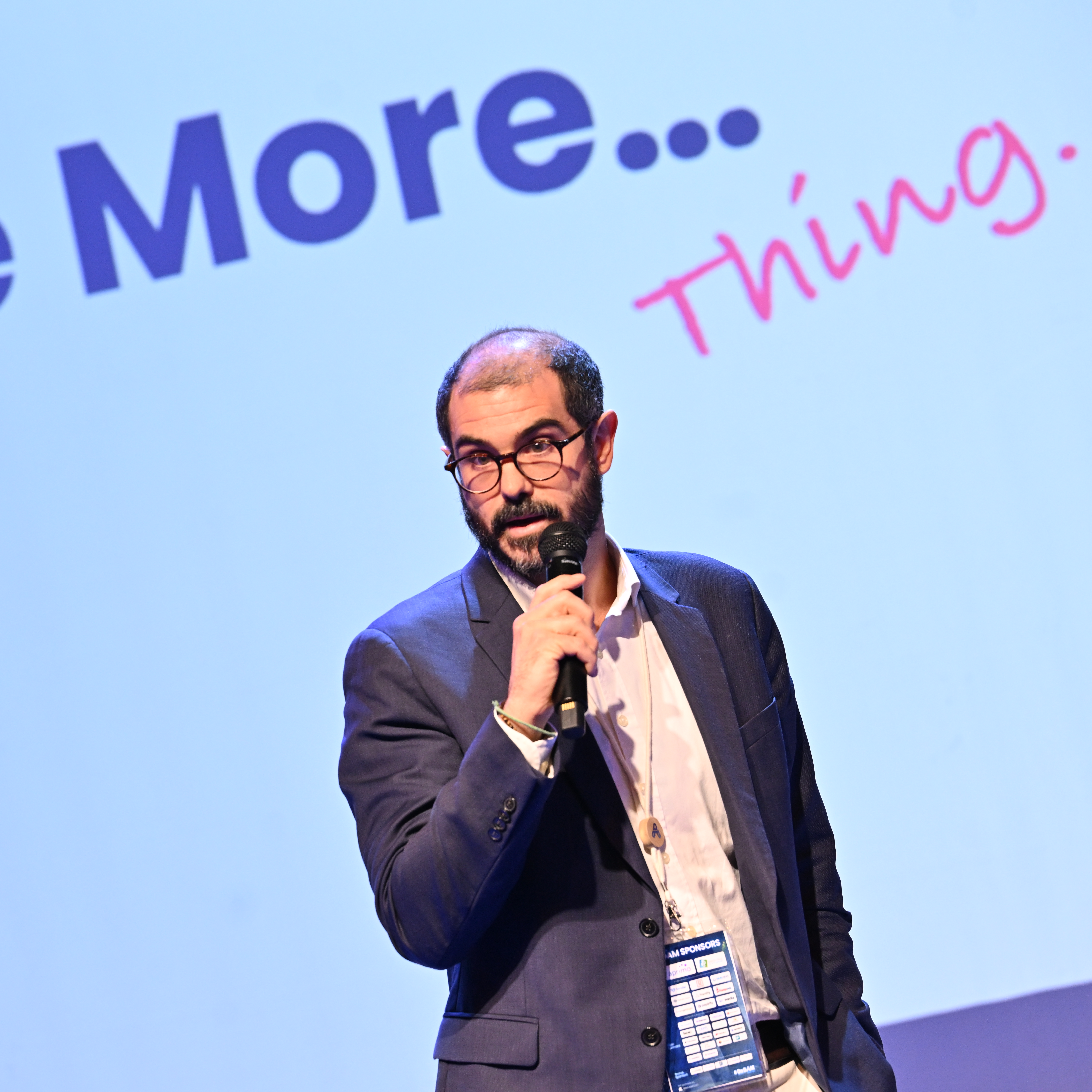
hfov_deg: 11.9
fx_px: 5246
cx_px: 371
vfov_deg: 11.9
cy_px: 546
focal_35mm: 147
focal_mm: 115
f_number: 4.5
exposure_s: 1/100
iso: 1600
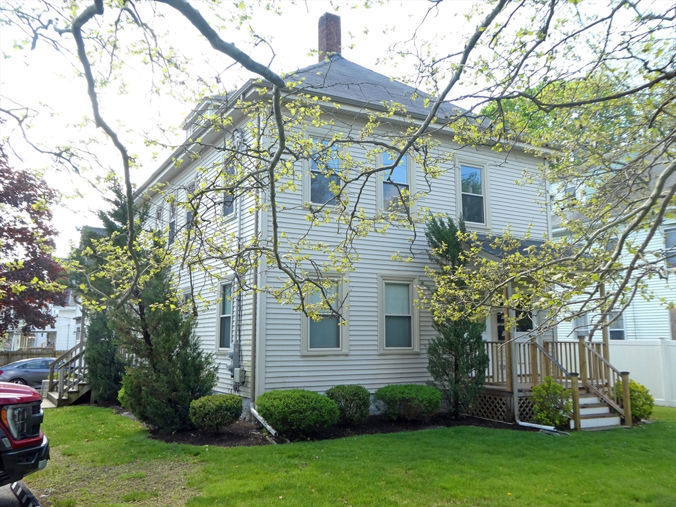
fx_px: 605
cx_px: 338
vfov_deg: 45.4
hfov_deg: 58.4
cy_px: 254
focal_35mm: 31
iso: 80
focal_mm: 5.4
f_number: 3.5
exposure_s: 1/160
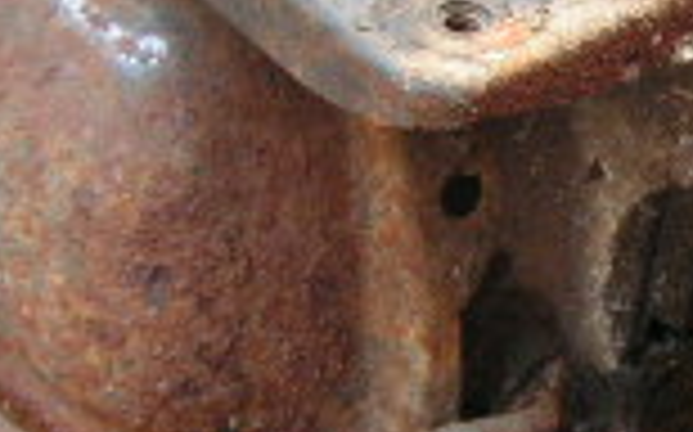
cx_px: 770
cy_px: 212
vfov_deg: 7.8
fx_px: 3152
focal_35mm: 167
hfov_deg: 12.3
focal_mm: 6.3
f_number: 2.8
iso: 100
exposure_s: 1/50
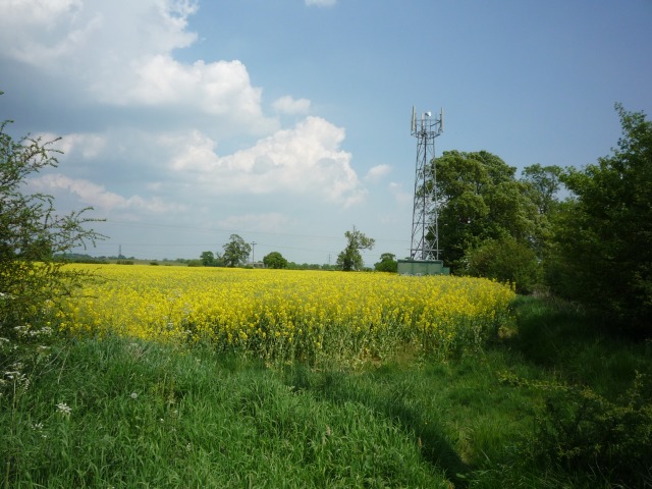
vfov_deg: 44.2
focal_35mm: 32
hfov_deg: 56.8
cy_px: 244
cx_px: 326
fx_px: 603
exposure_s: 1/500
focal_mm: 5.2
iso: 100
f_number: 5.6
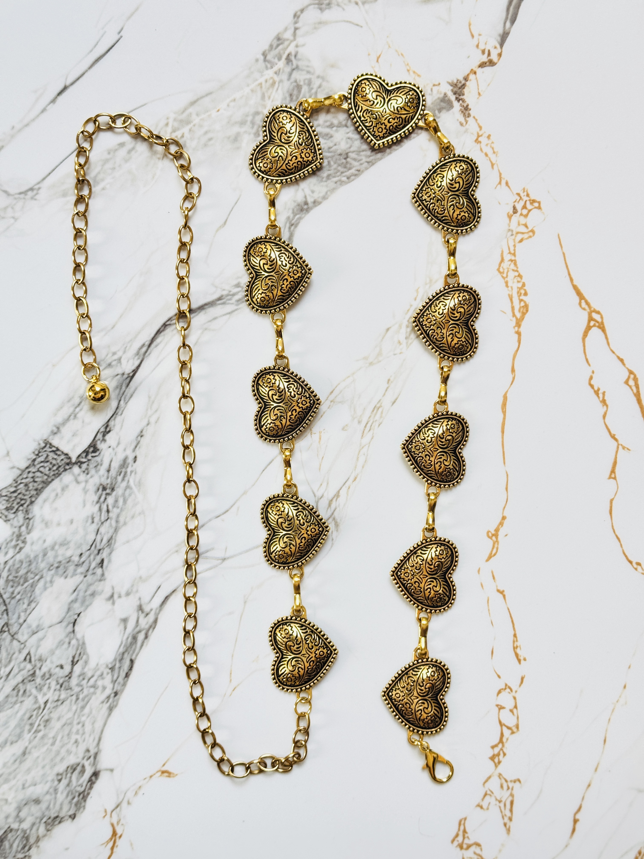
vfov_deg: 39.7
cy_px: 430
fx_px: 1191
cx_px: 322
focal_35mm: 48
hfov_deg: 30.3
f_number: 1.78
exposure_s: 1/109
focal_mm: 6.76
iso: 100
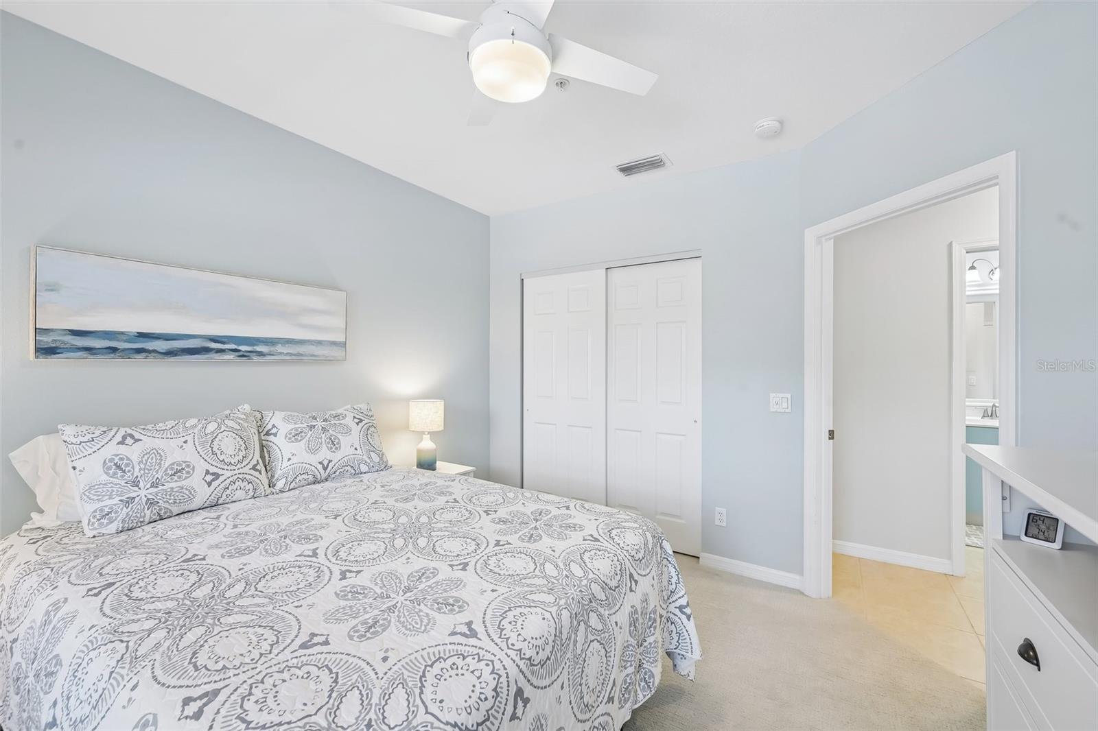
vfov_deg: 79.2
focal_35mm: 14
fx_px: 442
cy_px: 366
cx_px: 549
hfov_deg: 102.3
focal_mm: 14.5
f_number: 8
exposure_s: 1/25
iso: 400
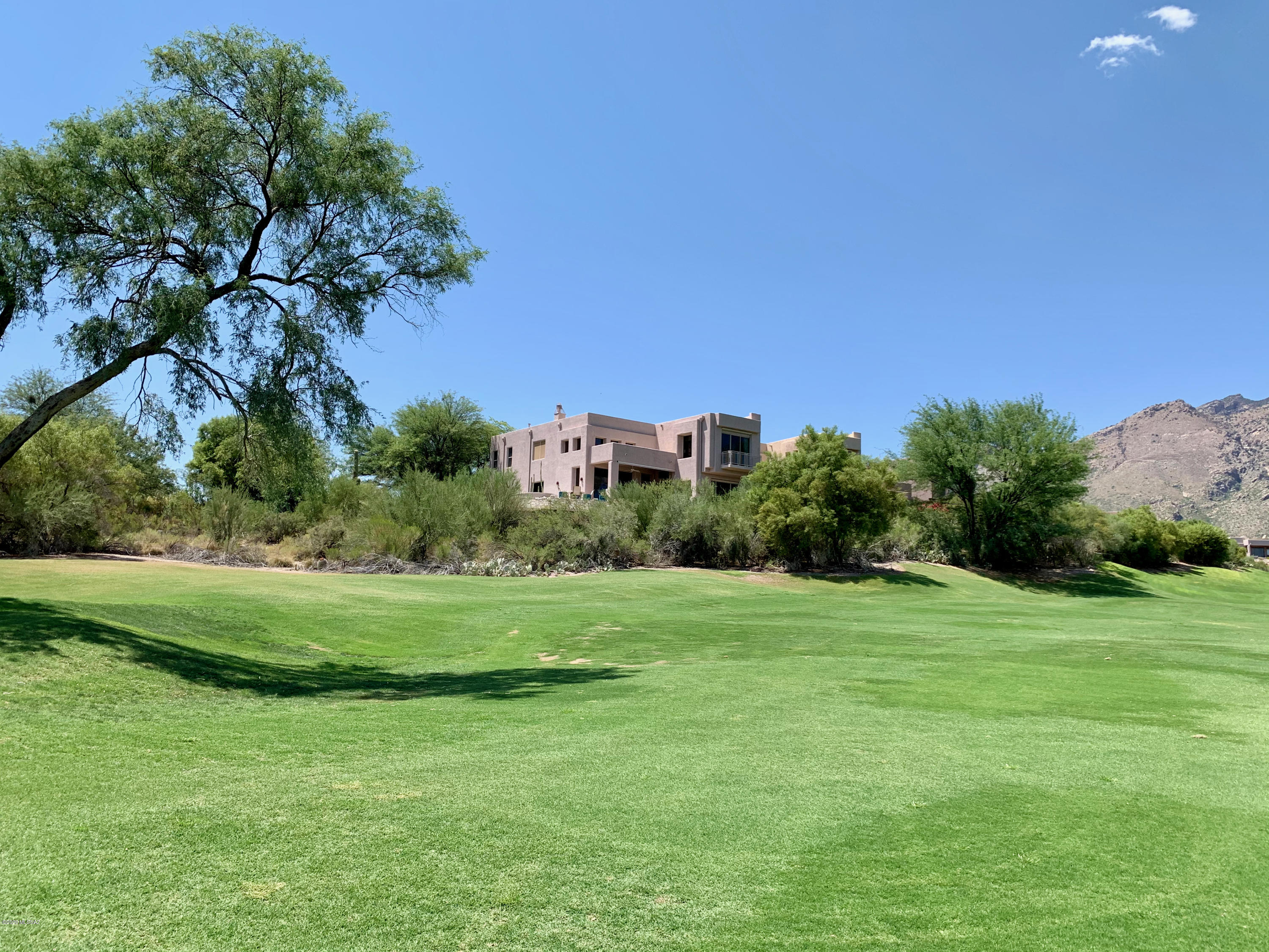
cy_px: 476
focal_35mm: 26
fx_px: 953
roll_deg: -2.0
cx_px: 634
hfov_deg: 67.3
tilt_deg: +9.5
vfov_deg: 53.1
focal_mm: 4.25
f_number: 1.8
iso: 25
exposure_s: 1/1880
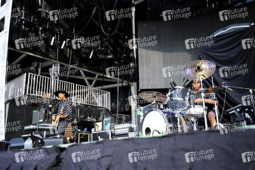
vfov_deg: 37.9
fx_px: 248
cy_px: 85
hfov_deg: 54.4
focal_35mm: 35
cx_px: 128
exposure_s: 1/1250
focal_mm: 35
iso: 800
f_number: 2.8
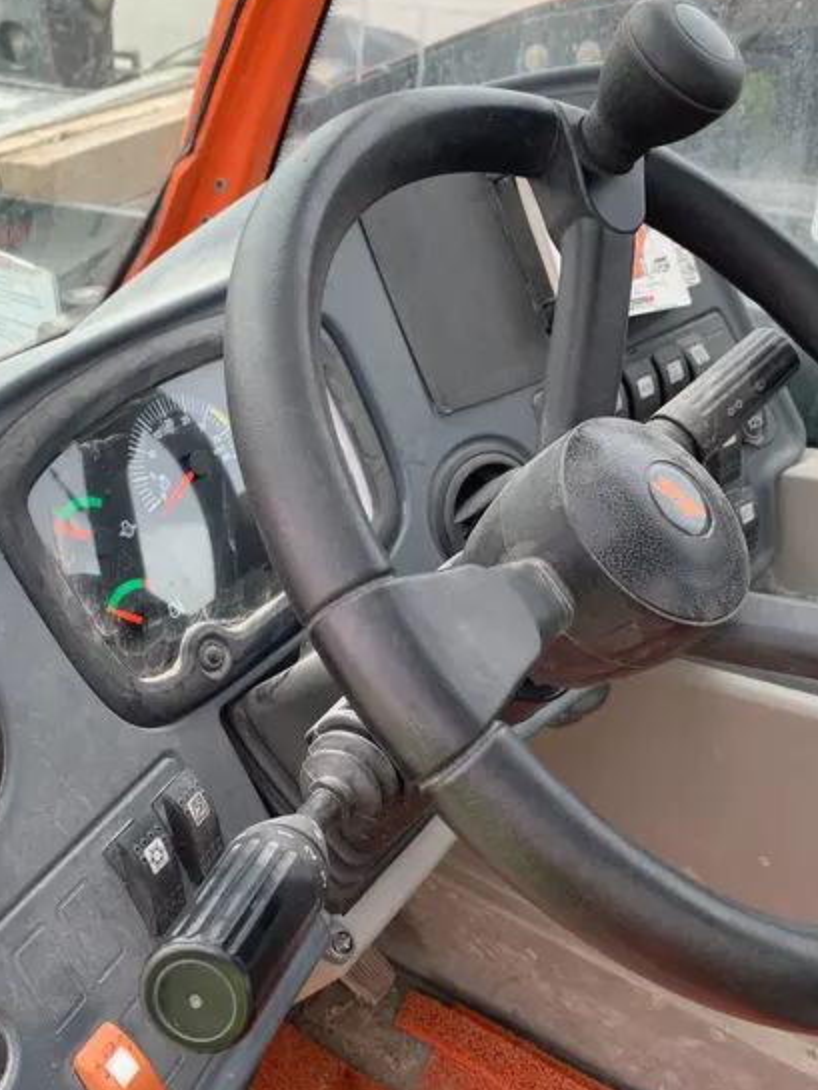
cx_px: 284
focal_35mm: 35
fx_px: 1102
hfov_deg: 40.3
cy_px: 591
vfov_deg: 52.6
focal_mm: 4.25
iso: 25
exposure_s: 1/333
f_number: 1.8
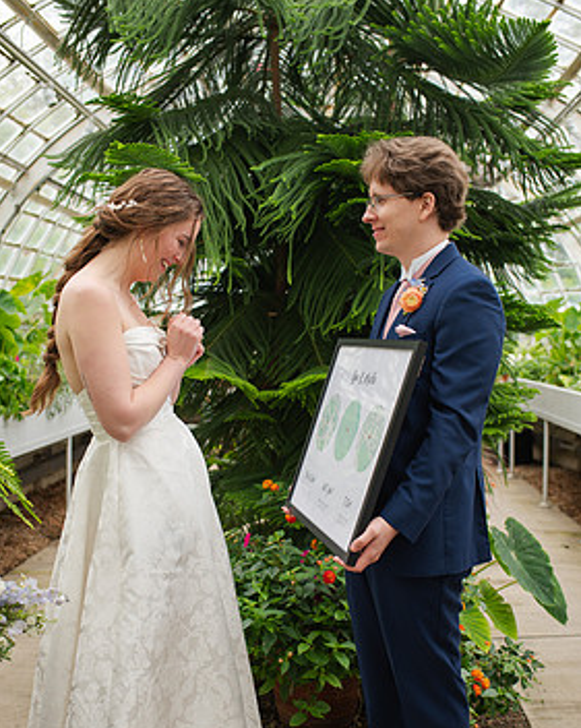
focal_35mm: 42
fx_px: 904
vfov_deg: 43.8
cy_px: 407
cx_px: 274
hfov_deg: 35.6
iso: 180
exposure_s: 1/320
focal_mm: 35
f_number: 3.2
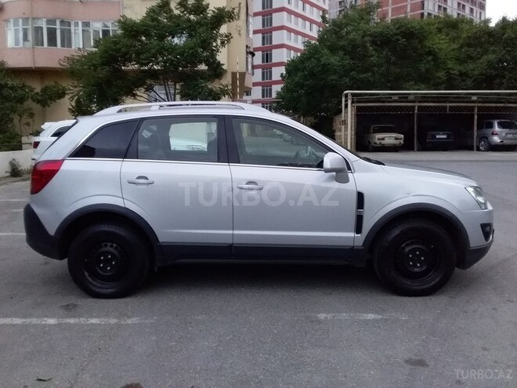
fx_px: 463
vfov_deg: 45.4
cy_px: 194
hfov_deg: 58.4
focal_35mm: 31
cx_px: 258
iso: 100
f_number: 2.2
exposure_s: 1/50
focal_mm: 3.3
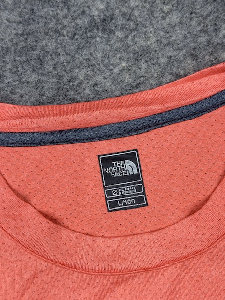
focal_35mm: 48
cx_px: 112
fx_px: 416
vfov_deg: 39.7
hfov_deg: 30.3
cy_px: 150
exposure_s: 1/210
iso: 50
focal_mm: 6.76
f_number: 1.78
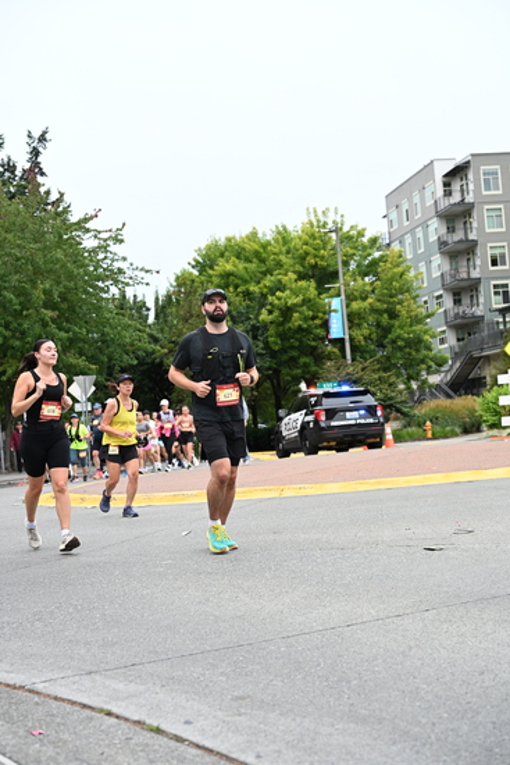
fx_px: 1104
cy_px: 382
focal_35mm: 52
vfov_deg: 38.2
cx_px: 255
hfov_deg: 26.0
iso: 1600
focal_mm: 52
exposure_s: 1/800
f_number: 4
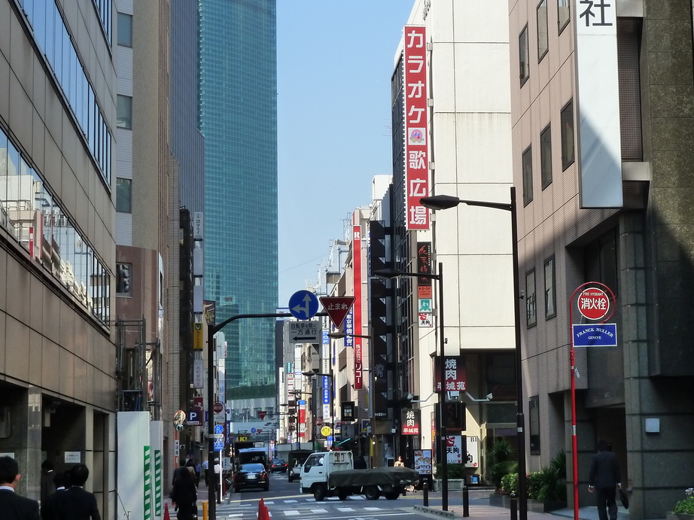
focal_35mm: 82
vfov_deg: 18.0
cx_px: 426
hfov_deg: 23.8
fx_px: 1644
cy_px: 246
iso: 200
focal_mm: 10.3
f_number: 4
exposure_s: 1/400
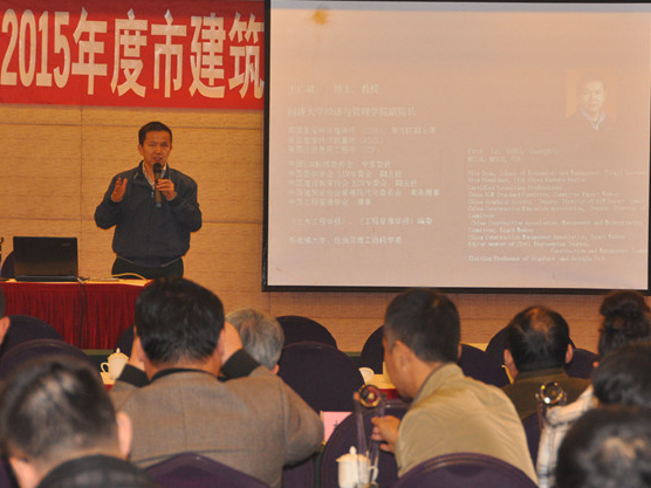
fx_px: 3310
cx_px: 409
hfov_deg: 11.2
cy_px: 225
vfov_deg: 8.4
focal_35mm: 176
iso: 800
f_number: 5
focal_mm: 80
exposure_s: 1/60
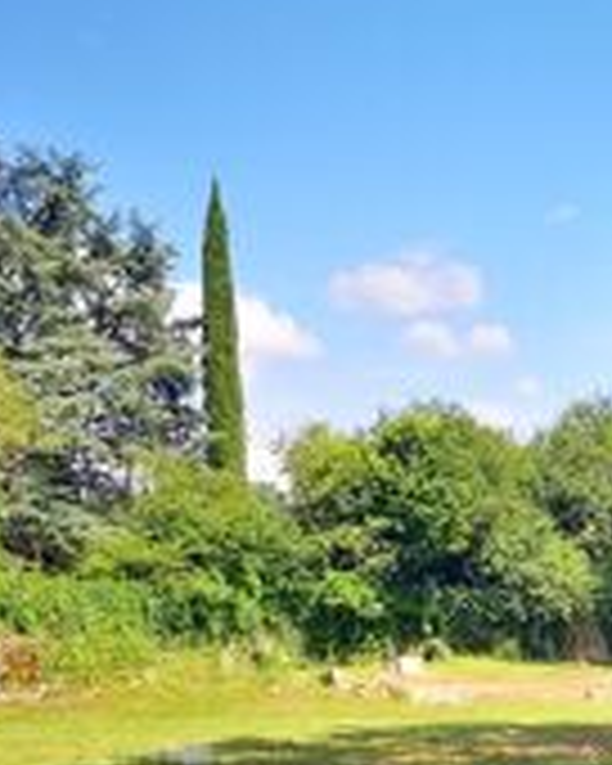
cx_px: 616
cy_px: 902
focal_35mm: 66
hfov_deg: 22.2
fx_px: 1494
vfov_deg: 25.9
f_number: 1.8
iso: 50
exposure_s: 1/1037
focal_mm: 5.58
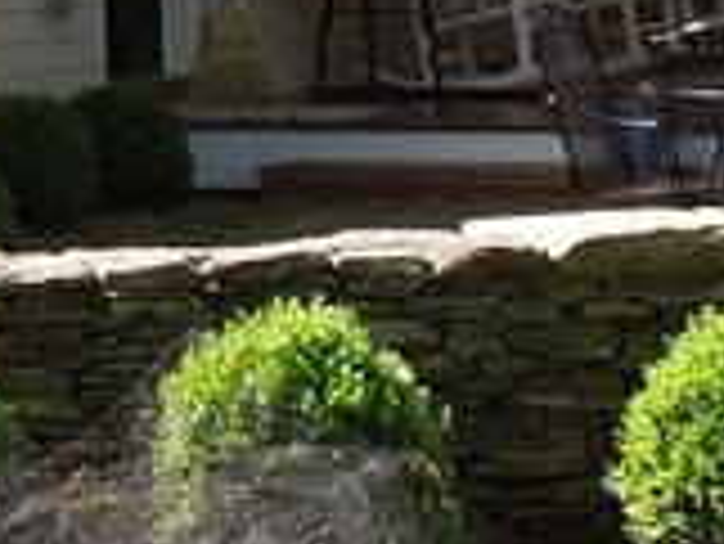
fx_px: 5191
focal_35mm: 248
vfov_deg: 5.9
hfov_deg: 7.8
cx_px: -351
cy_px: -495
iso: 100
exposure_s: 1/250
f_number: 3.8
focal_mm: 7
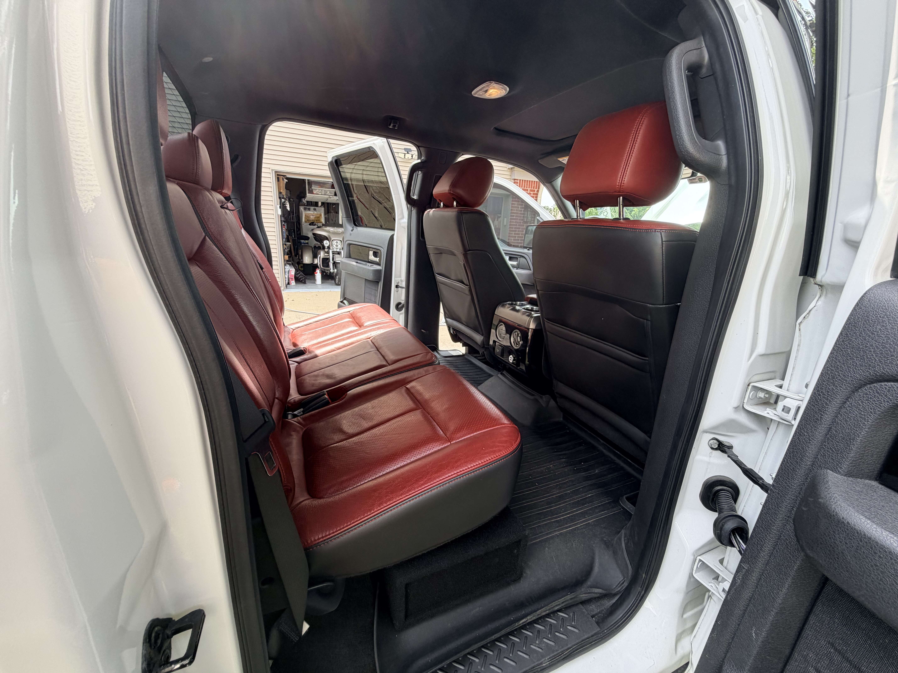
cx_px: 449
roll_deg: -2.3
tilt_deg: -15.6
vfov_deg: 85.7
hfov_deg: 102.1
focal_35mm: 14
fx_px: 363
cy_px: 336
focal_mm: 2.22
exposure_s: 1/160
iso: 40
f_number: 2.2
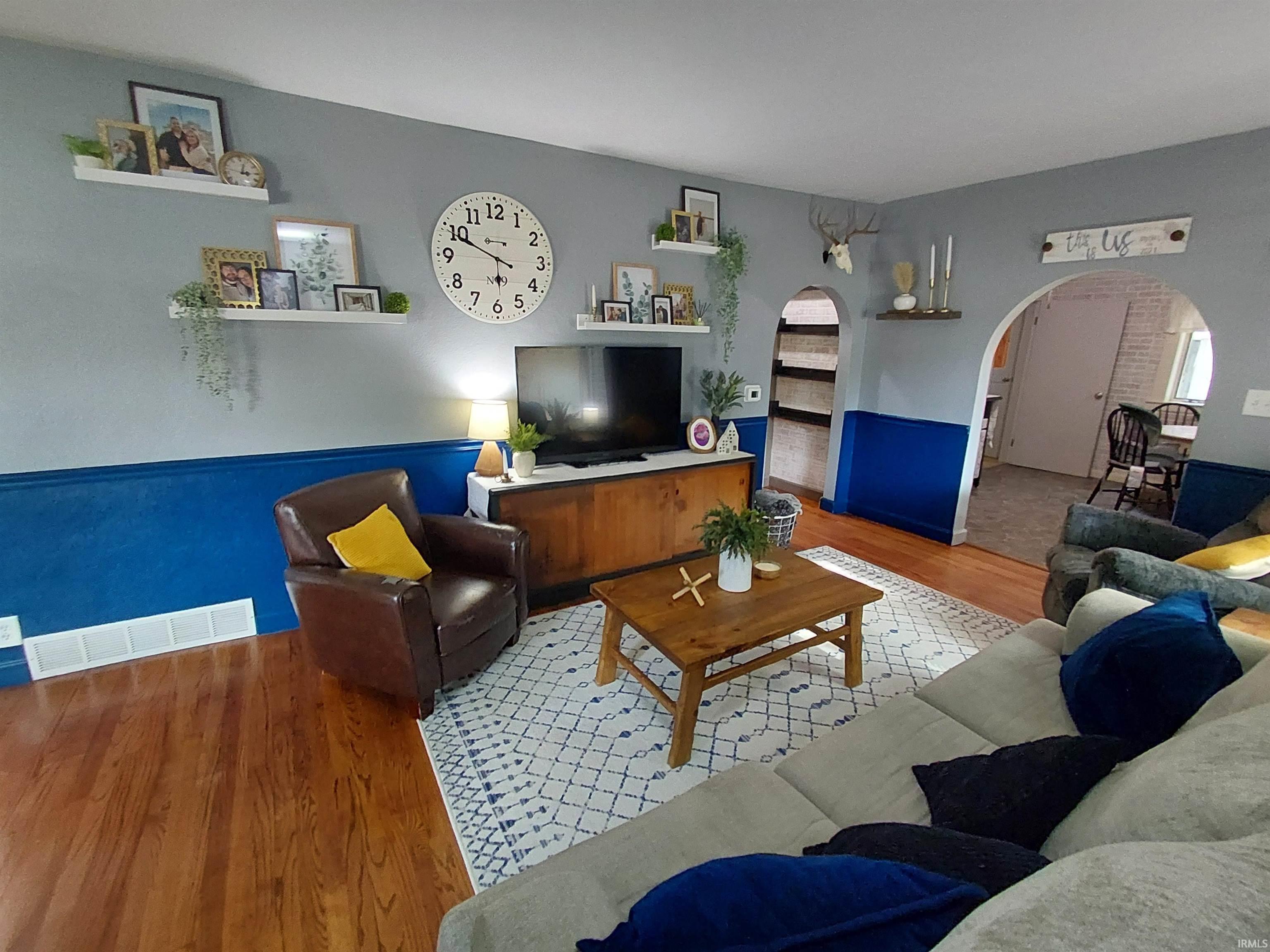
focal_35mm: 16
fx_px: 587
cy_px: 476
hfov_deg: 94.5
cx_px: 635
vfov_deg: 78.1
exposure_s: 1/30
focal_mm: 1.64
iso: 250
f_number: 2.2
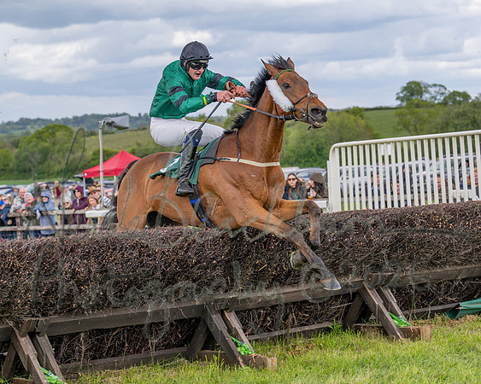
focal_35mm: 95
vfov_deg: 16.1
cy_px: 231
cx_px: 188
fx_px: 1356
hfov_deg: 20.1
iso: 400
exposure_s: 1/1600
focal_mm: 70
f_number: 4
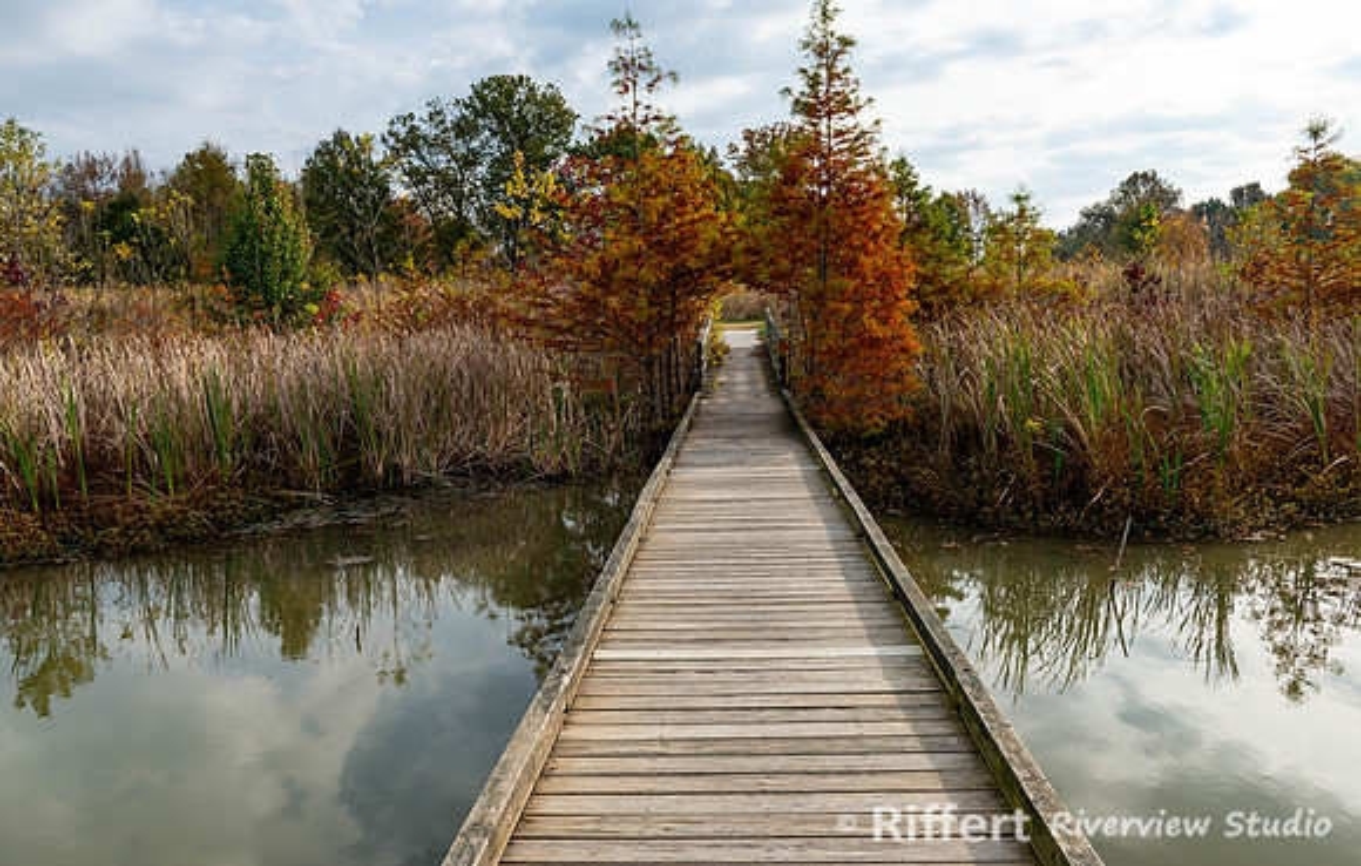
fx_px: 1036
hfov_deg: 66.6
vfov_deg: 45.4
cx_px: 681
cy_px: 433
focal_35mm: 28
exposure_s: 1/500
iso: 400
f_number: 10
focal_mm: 27
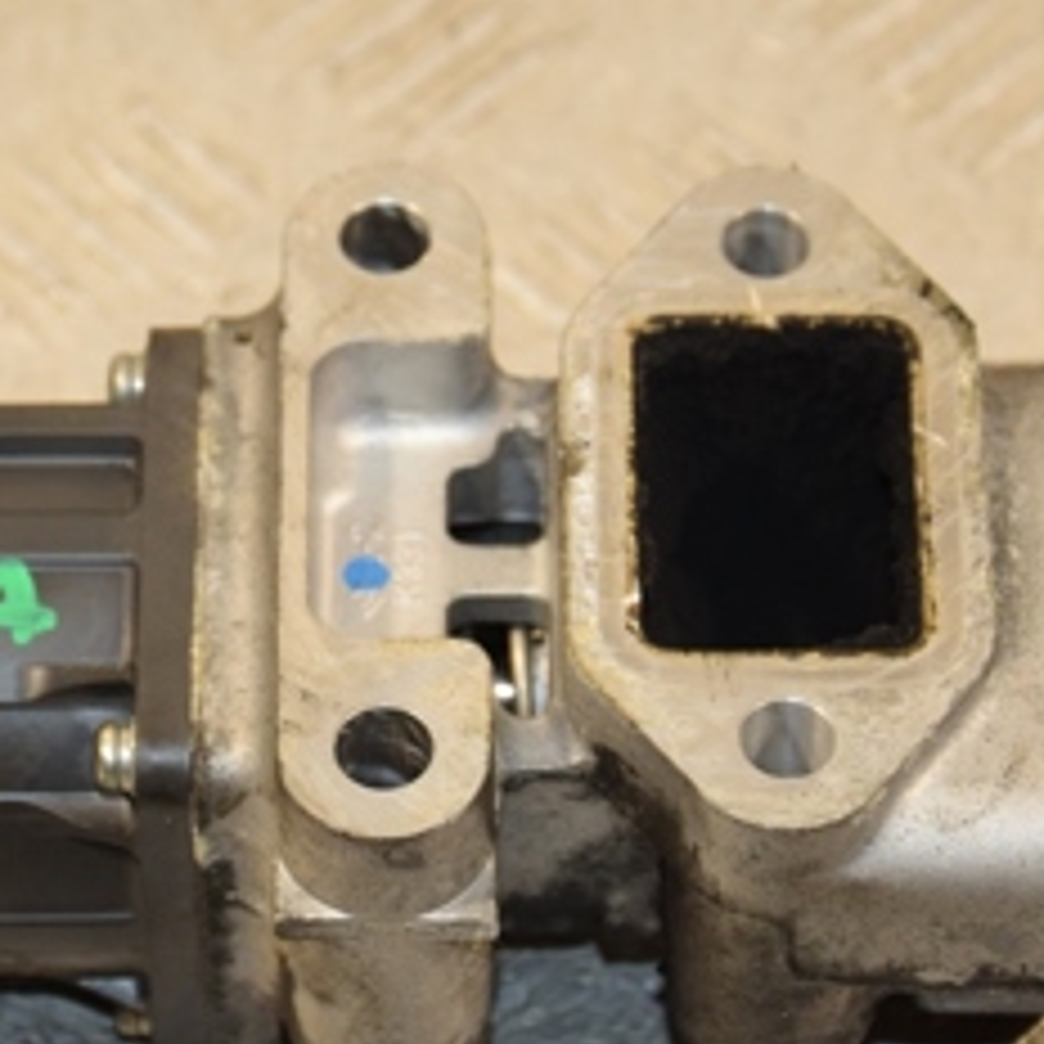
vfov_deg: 8.6
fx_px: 6961
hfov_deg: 8.6
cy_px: 310
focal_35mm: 204
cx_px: 238
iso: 800
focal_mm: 58
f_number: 5
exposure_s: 1/125
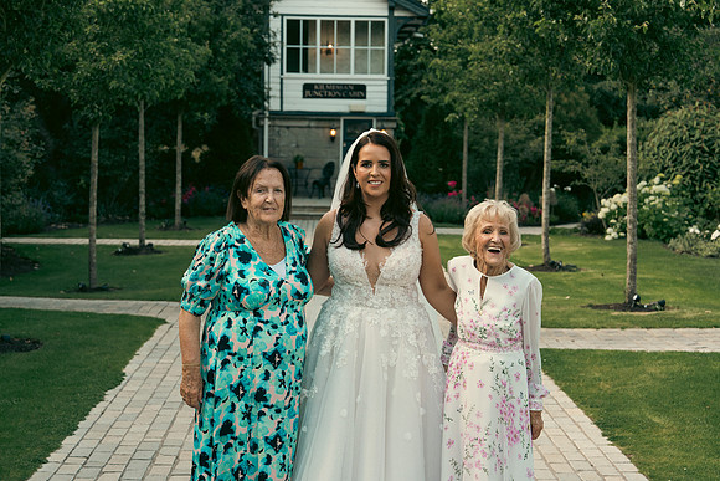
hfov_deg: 28.8
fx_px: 1400
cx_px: 360
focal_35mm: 70
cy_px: 240
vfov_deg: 19.5
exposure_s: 1/500
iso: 640
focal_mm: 70
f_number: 5.6
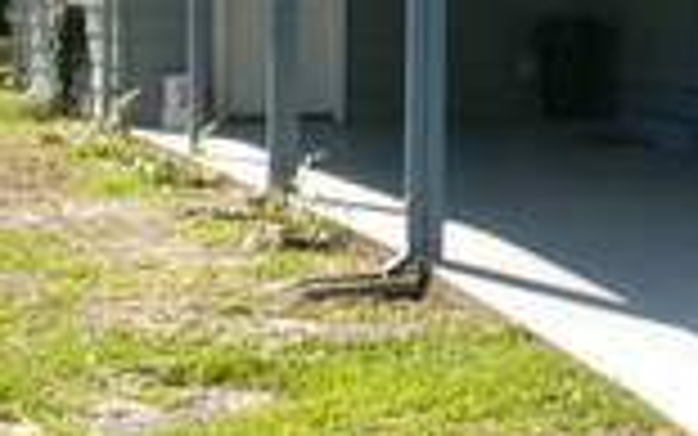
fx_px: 1865
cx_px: 1076
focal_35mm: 98
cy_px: 63
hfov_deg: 18.5
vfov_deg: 13.3
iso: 100
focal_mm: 5.1
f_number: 10.8
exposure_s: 1/70
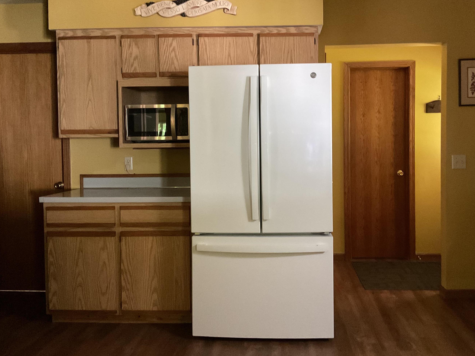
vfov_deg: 41.8
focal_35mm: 34
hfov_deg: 53.8
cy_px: 161
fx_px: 467
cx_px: 271
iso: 500
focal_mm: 3
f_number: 1.8
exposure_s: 1/30
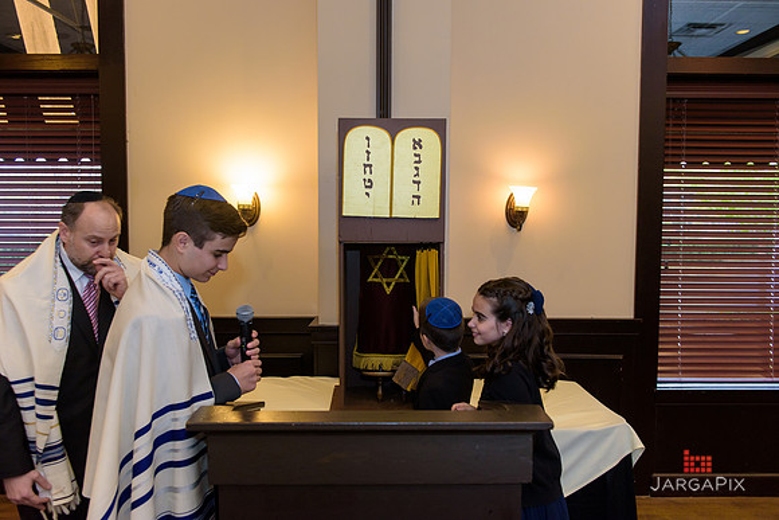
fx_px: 628
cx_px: 390
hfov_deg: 63.6
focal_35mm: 29
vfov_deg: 45.0
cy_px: 260
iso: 1250
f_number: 3.2
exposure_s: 1/125
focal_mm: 29
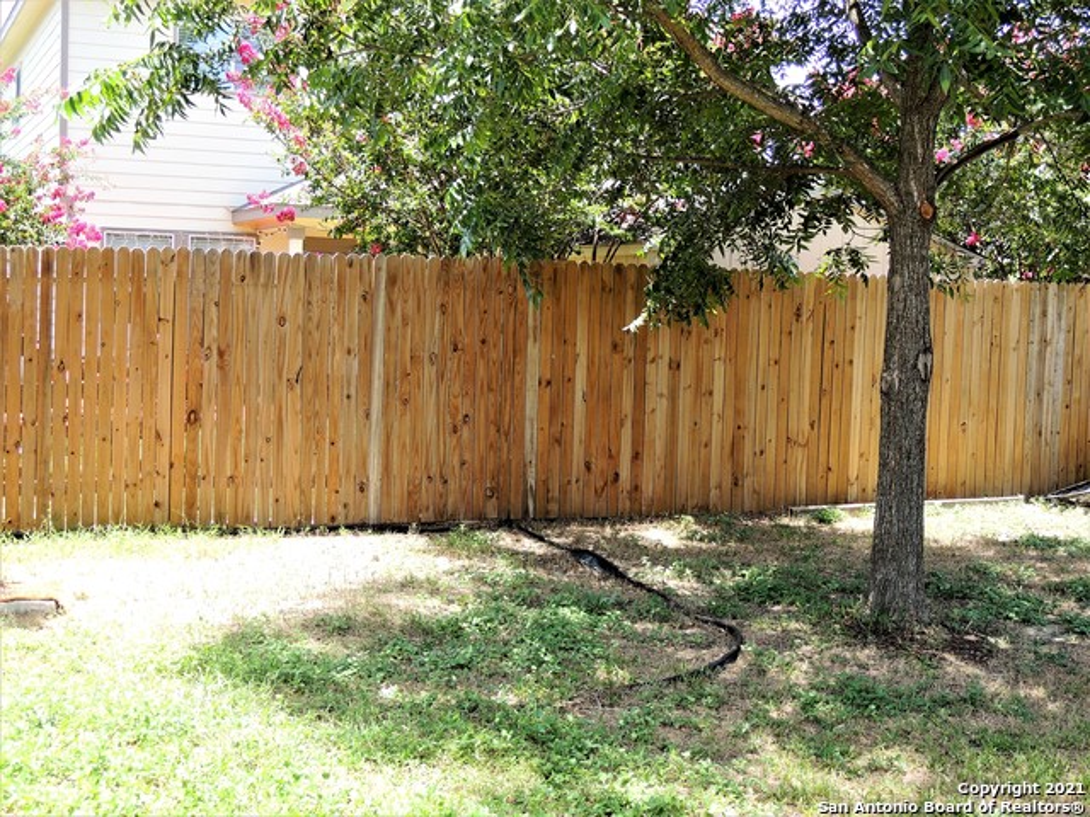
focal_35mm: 47
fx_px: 1480
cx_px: 545
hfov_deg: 40.4
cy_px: 408
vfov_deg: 30.9
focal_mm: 8.3
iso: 100
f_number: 3.5
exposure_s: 1/125
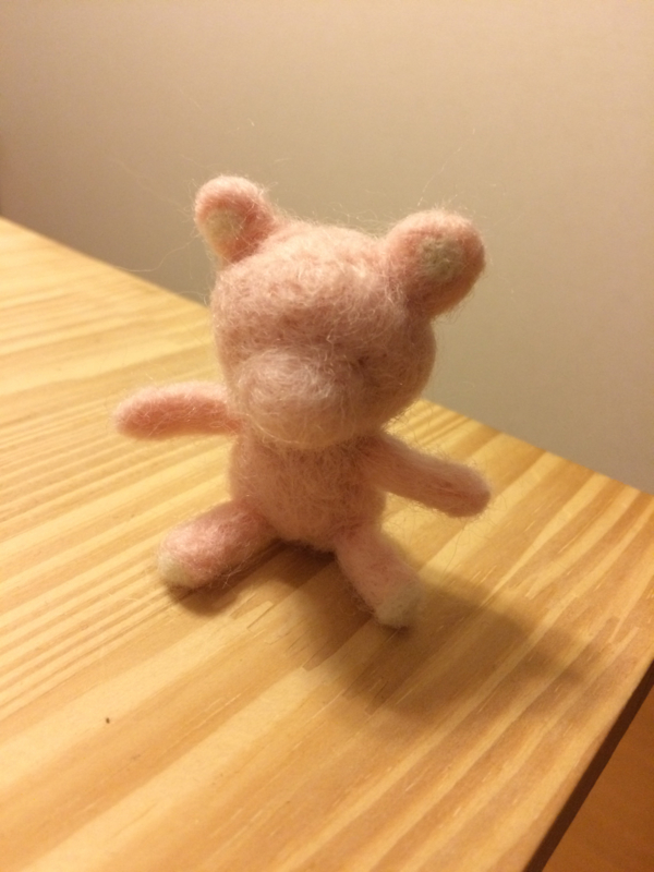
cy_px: 436
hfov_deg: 48.2
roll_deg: -6.4
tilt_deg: -29.8
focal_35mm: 29
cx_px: 327
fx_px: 731
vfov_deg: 61.7
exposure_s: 1/25
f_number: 2.2
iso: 320
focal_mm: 4.15
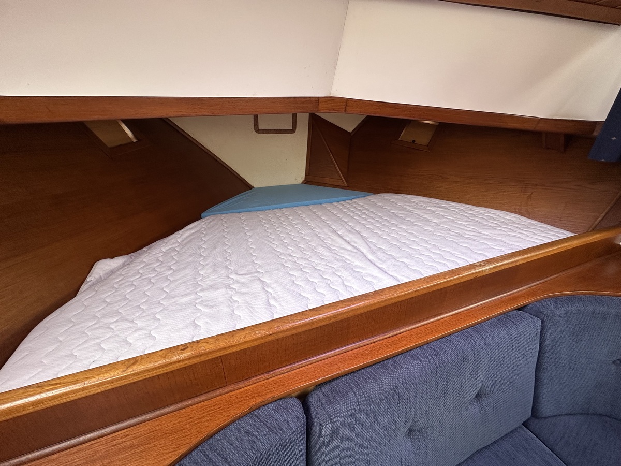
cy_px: 233
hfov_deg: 102.1
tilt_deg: -21.7
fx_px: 251
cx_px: 310
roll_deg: +0.8
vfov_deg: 85.7
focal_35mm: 14
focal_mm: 2.22
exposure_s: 1/99
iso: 125
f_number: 2.2
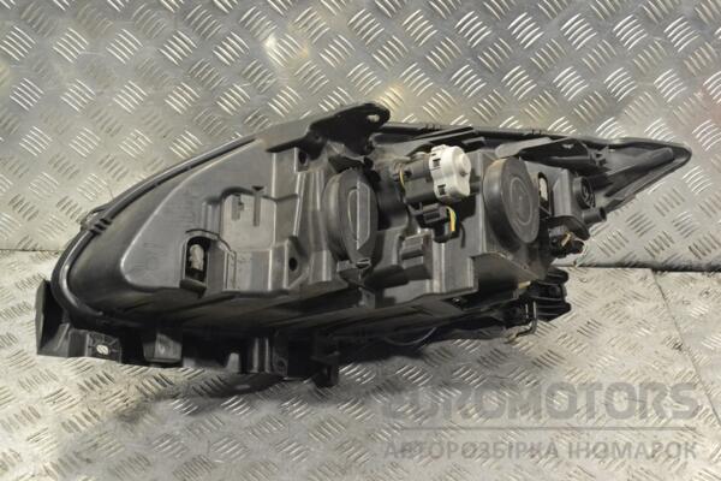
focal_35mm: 45
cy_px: 240
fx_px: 901
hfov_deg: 43.6
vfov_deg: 29.9
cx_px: 360
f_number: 7.1
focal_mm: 30
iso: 3200
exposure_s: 1/200
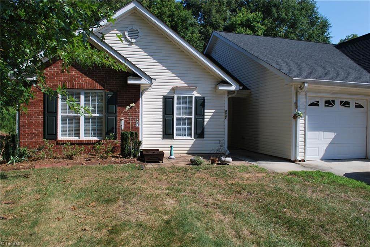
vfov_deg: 48.0
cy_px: 124
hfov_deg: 67.4
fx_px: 278
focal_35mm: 27
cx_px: 185
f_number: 8
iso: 100
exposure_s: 1/250
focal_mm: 18
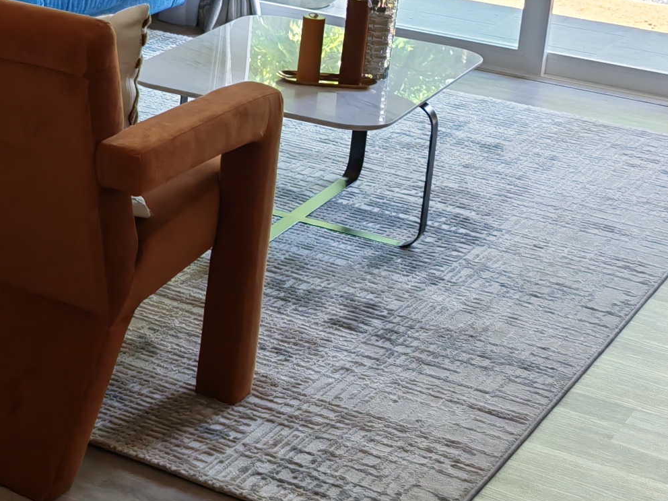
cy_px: -57
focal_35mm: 95
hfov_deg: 18.3
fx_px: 1833
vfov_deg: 15.1
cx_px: -335
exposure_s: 1/50
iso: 100
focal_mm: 6.55
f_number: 1.6
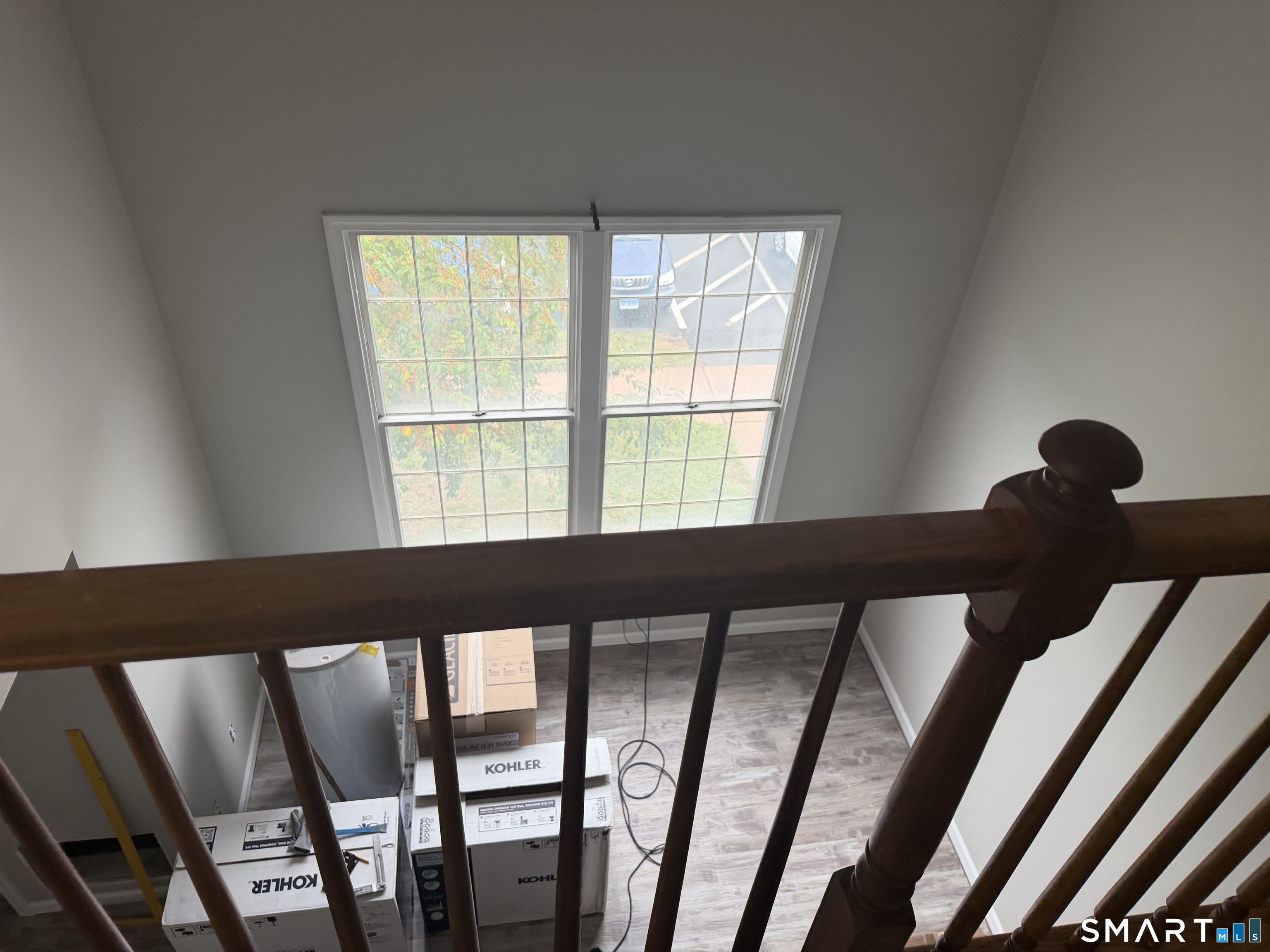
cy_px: 476
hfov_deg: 71.6
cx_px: 635
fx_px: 881
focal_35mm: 24
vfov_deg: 56.8
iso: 160
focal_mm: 6.76
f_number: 1.78
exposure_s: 1/120
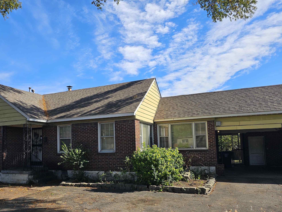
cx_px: 118
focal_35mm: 28
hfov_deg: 63.0
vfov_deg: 49.4
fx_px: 228
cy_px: 128
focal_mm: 6.3
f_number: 1.7
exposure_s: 1/550
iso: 10
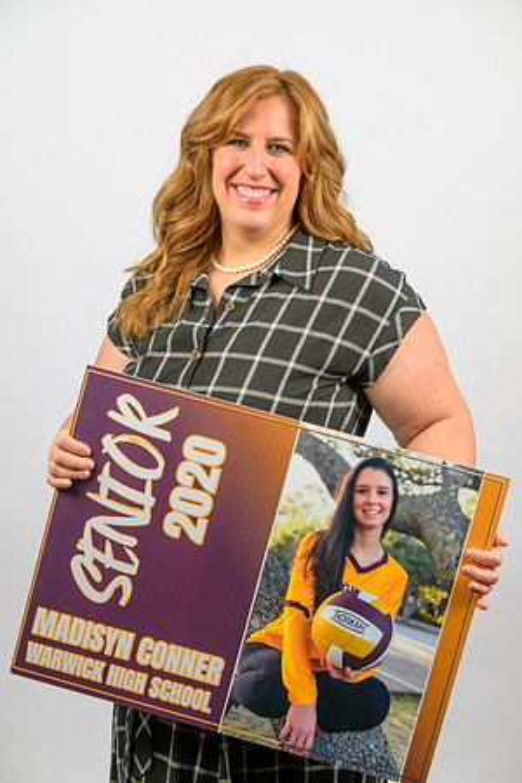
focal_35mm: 70
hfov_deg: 19.5
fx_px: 1522
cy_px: 392
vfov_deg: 28.8
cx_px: 261
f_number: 6.3
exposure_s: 1/160
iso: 1000
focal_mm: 70
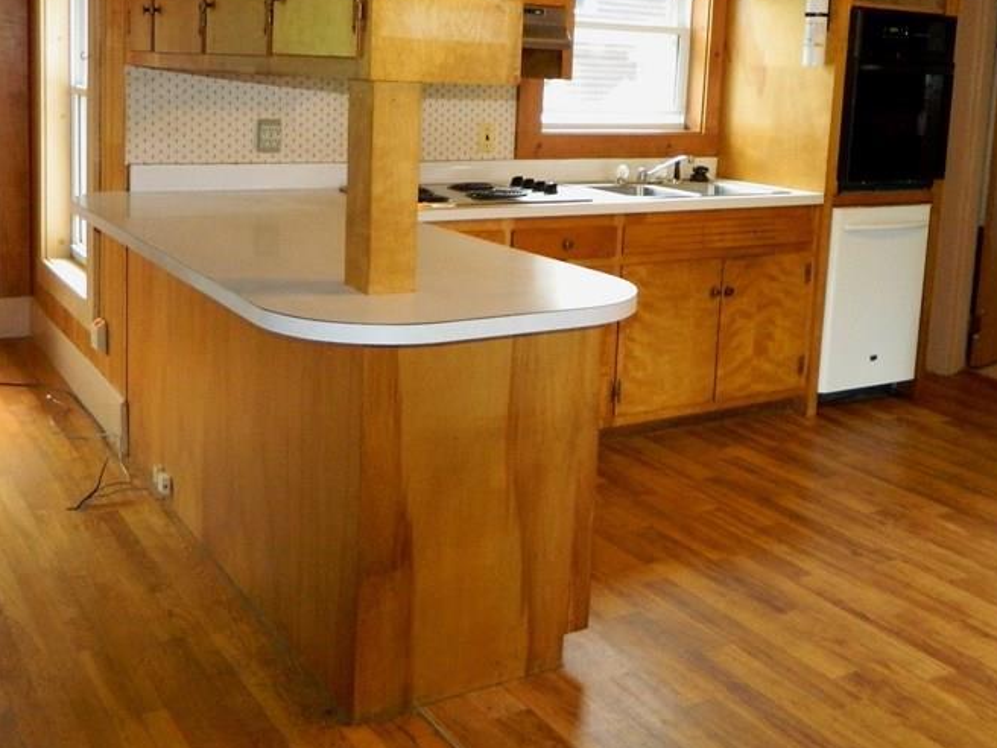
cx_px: 483
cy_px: 220
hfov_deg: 47.9
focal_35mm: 39
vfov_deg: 36.3
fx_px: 1123
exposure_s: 1/20
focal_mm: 4.5
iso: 400
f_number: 3.1
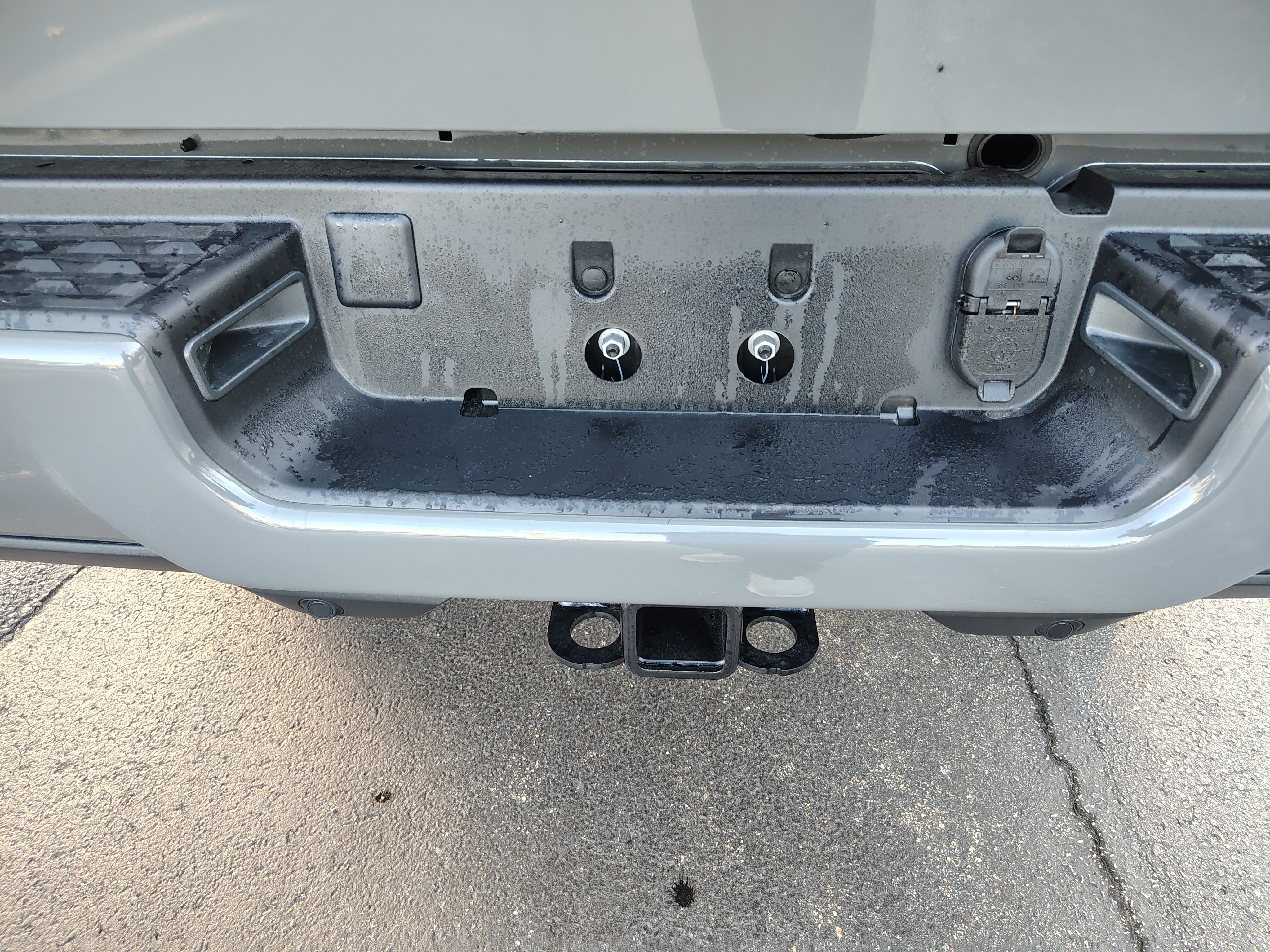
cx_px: 635
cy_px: 476
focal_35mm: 24
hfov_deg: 71.6
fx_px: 881
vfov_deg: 56.8
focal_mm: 5.56
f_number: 1.8
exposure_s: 1/111
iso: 367
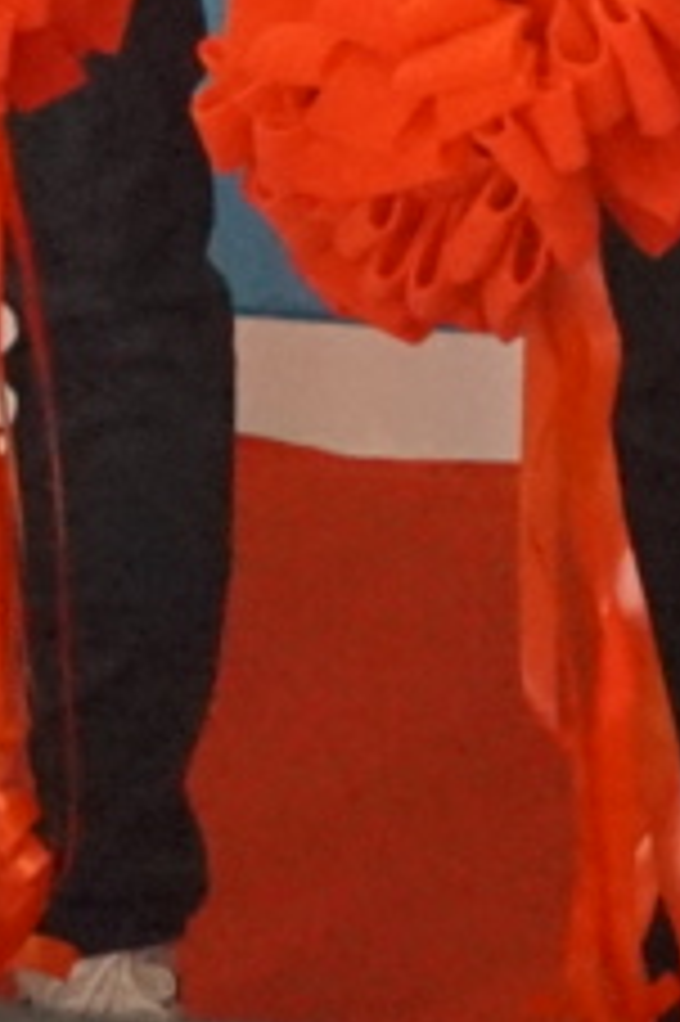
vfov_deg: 7.6
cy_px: -1292
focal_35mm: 257
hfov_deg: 5.3
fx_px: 7292
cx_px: 1220
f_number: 4.5
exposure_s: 1/160
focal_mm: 24
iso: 3200
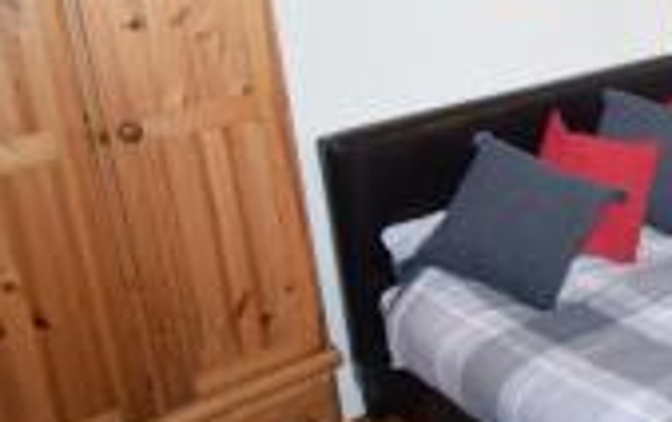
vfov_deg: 29.3
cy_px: 90
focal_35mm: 43
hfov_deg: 38.1
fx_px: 788
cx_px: 744
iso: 560
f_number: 4.5
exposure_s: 1/60
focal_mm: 10
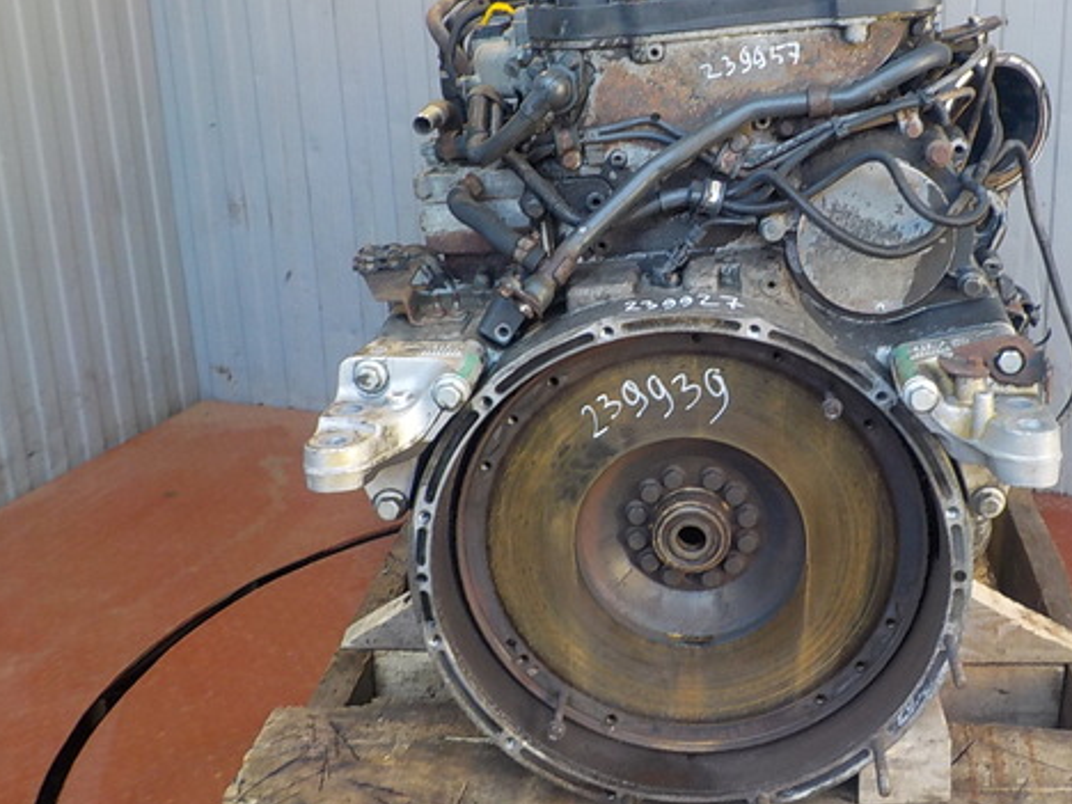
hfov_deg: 45.3
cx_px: 685
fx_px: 1270
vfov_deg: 34.8
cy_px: 268
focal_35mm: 41
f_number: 3.3
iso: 125
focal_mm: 4.1
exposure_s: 1/30
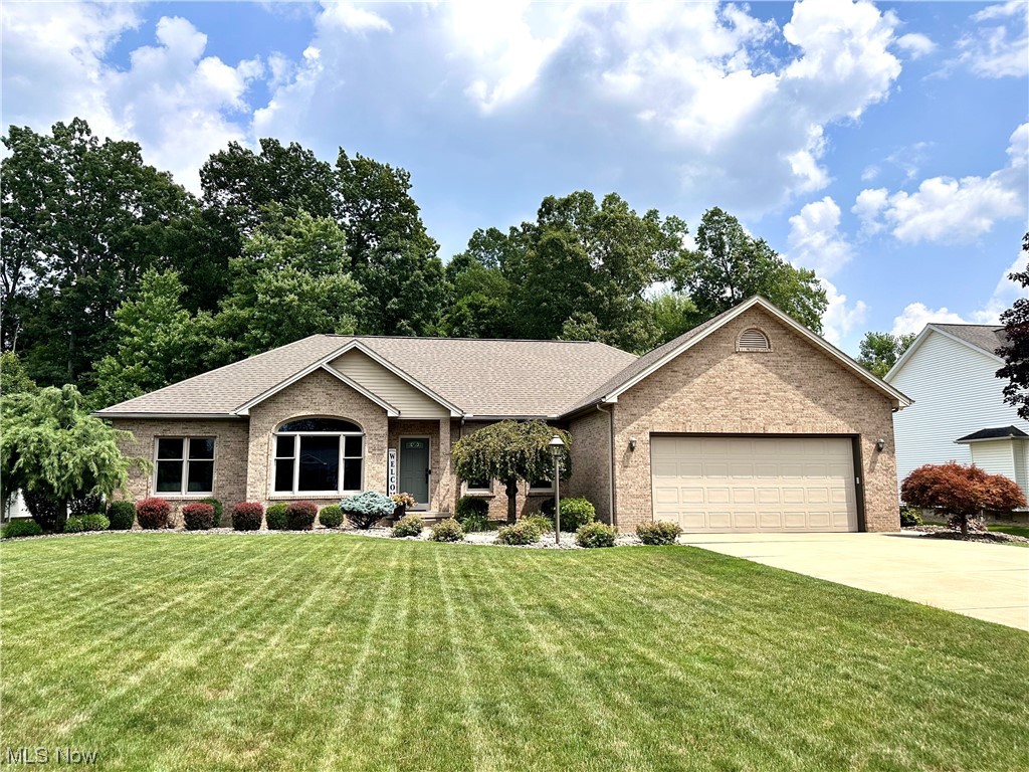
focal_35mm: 24
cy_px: 386
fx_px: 713
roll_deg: +0.2
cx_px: 514
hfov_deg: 71.6
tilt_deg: +6.6
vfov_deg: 56.8
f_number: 1.78
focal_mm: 6.86
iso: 80
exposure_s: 1/4762
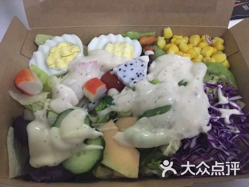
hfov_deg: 61.7
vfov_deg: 48.2
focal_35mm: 29
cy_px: 94
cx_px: 124
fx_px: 209
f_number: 2.2
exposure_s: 1/17
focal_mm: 4.15
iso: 320
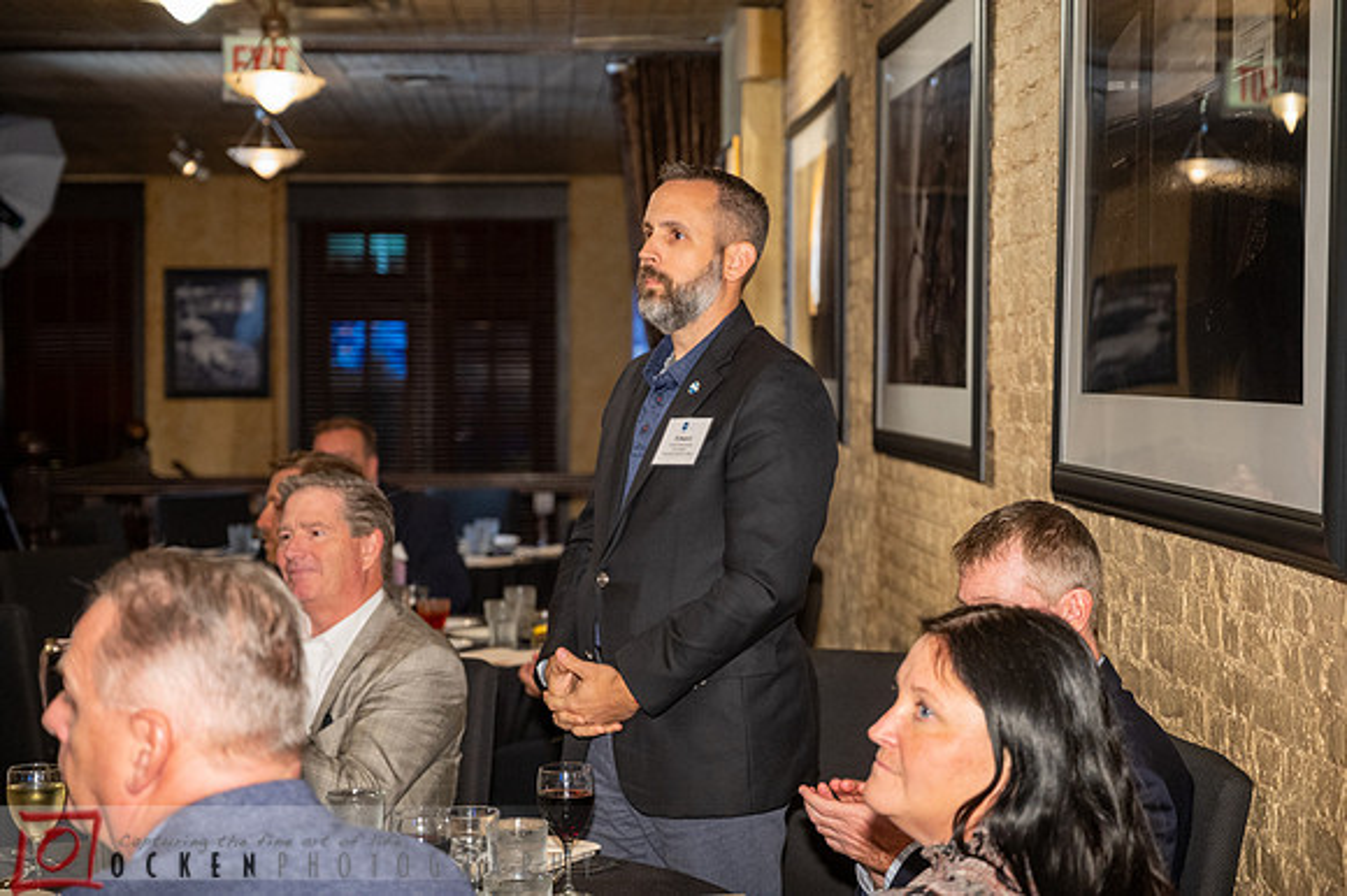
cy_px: 448
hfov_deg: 30.1
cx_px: 674
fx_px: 2505
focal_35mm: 67
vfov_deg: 20.3
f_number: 4
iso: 2500
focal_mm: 67
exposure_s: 1/100
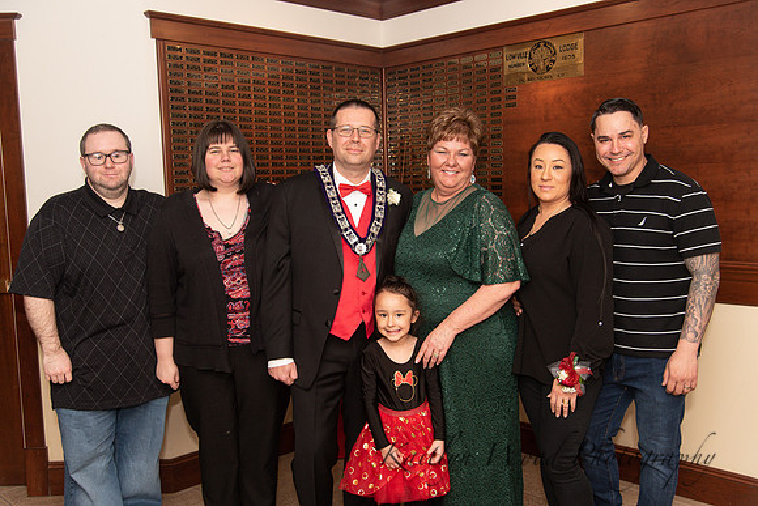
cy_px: 253
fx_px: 716
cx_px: 379
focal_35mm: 34
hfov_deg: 55.8
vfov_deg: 38.9
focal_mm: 34
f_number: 4
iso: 800
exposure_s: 1/200
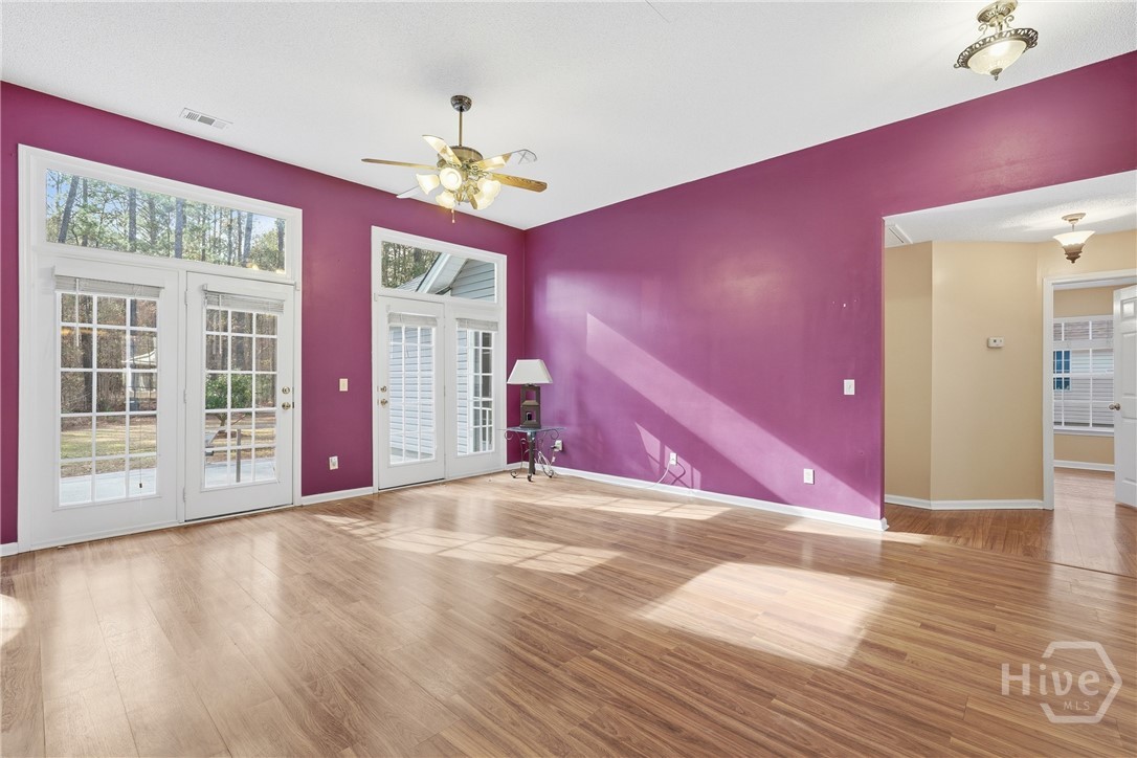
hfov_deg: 96.7
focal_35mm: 16
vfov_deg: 73.7
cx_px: 568
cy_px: 379
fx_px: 505
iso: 320
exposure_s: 1/80
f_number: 9
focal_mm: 16
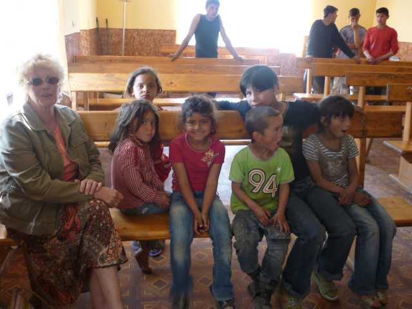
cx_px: 206
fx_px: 393
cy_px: 154
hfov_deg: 55.4
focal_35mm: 33
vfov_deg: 42.9
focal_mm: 5.5
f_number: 2.8
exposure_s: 1/30
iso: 160
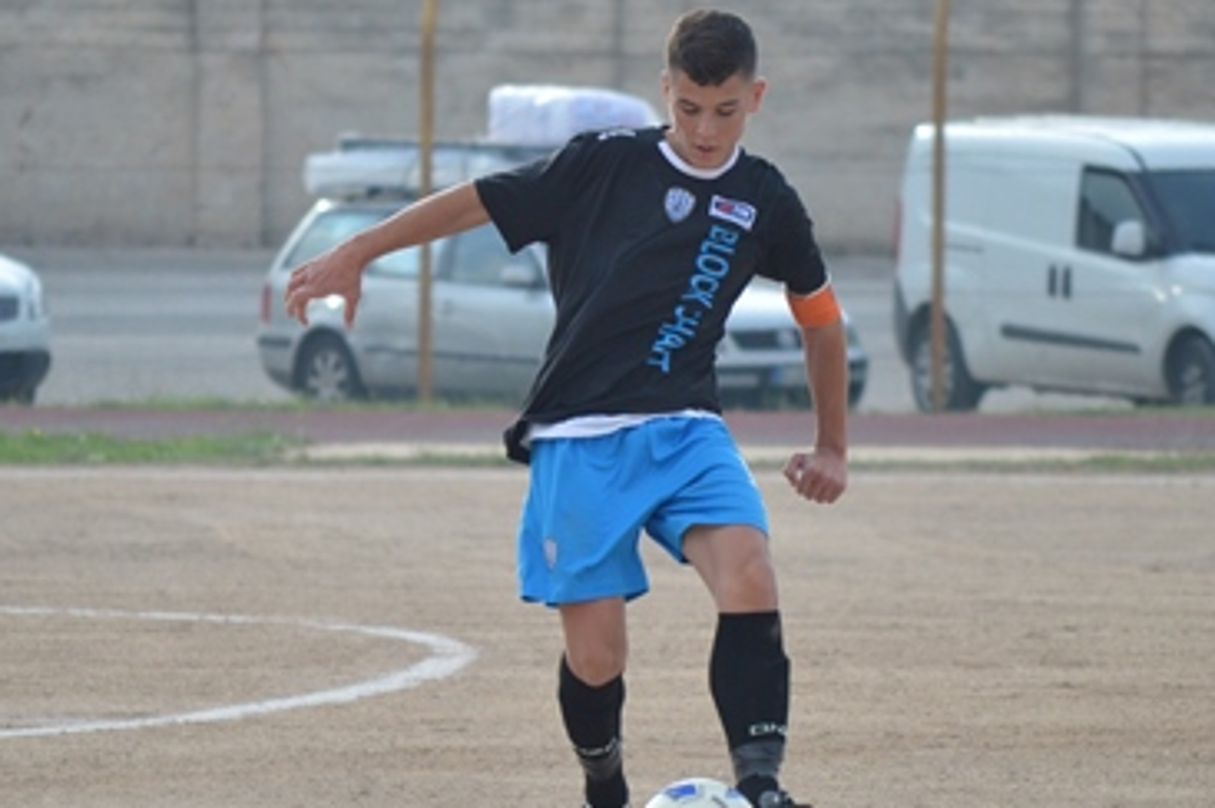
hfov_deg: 4.9
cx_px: 656
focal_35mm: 419
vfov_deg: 3.3
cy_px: 421
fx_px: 14128
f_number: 5.3
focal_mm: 160
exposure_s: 1/1250
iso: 400
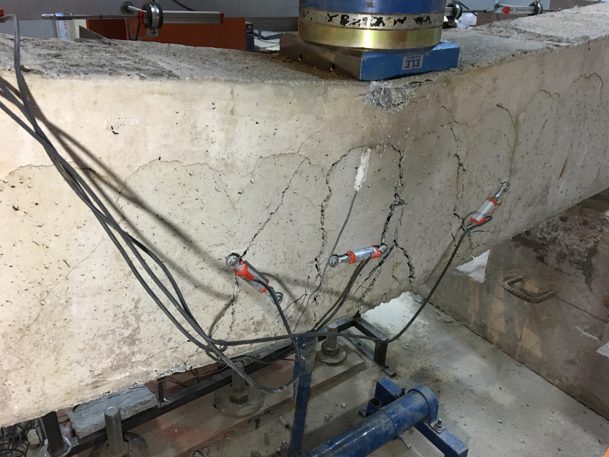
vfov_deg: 48.2
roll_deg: -2.2
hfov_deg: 61.7
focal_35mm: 29
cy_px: 228
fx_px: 510
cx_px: 304
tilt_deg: -27.3
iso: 200
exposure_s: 1/33
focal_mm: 4.15
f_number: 2.2
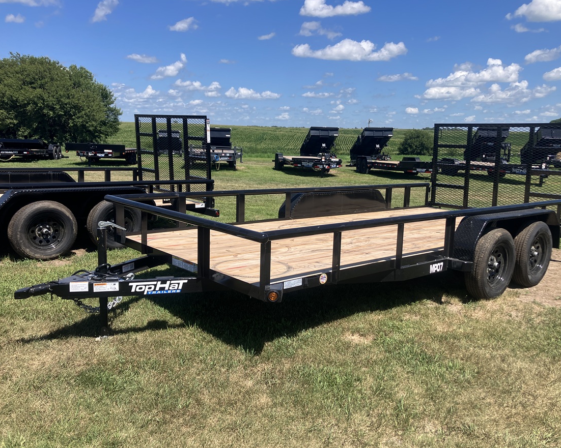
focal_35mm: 30
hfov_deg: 58.7
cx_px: 303
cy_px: 225
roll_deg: -1.3
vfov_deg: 48.5
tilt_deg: -10.4
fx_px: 498
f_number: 1.8
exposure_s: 1/1799
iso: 32
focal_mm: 3.99
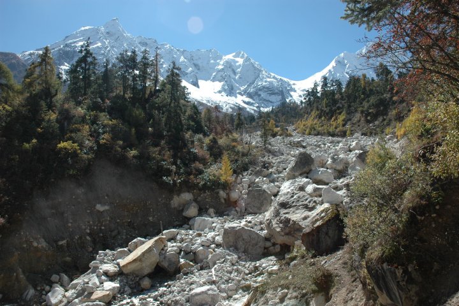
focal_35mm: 27
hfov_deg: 67.4
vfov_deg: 47.9
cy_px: 153
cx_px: 230
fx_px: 344
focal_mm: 18
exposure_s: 1/320
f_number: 9
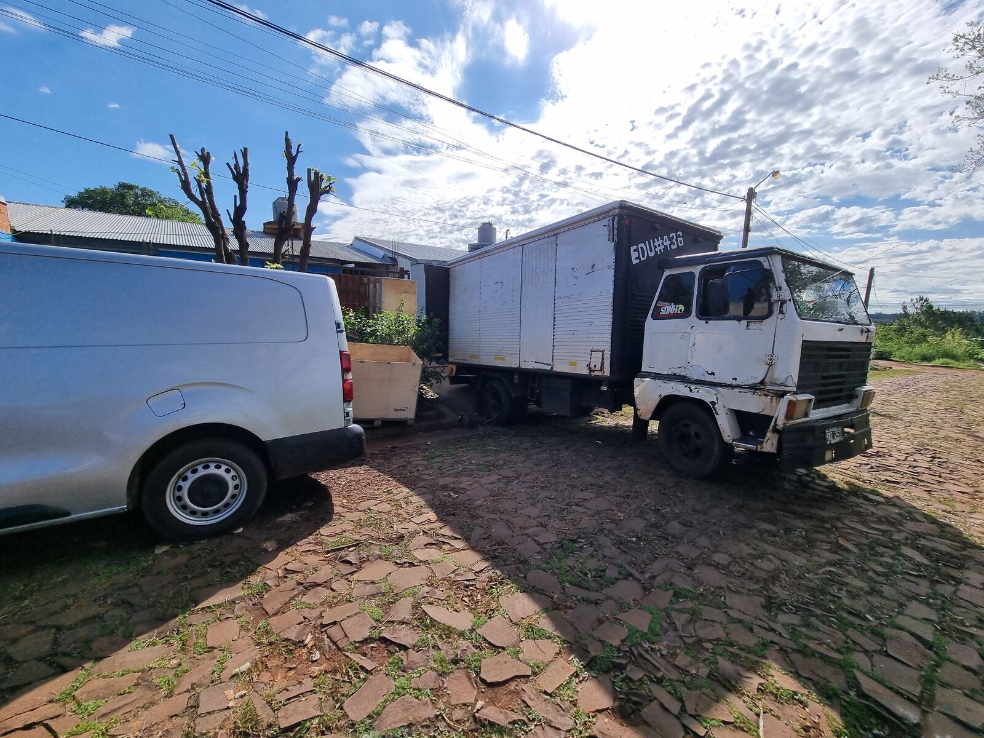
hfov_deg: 106.2
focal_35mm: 13
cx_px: 492
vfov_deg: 89.9
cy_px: 369
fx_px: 370
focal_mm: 2.2
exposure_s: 1/3288
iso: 50
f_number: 2.2
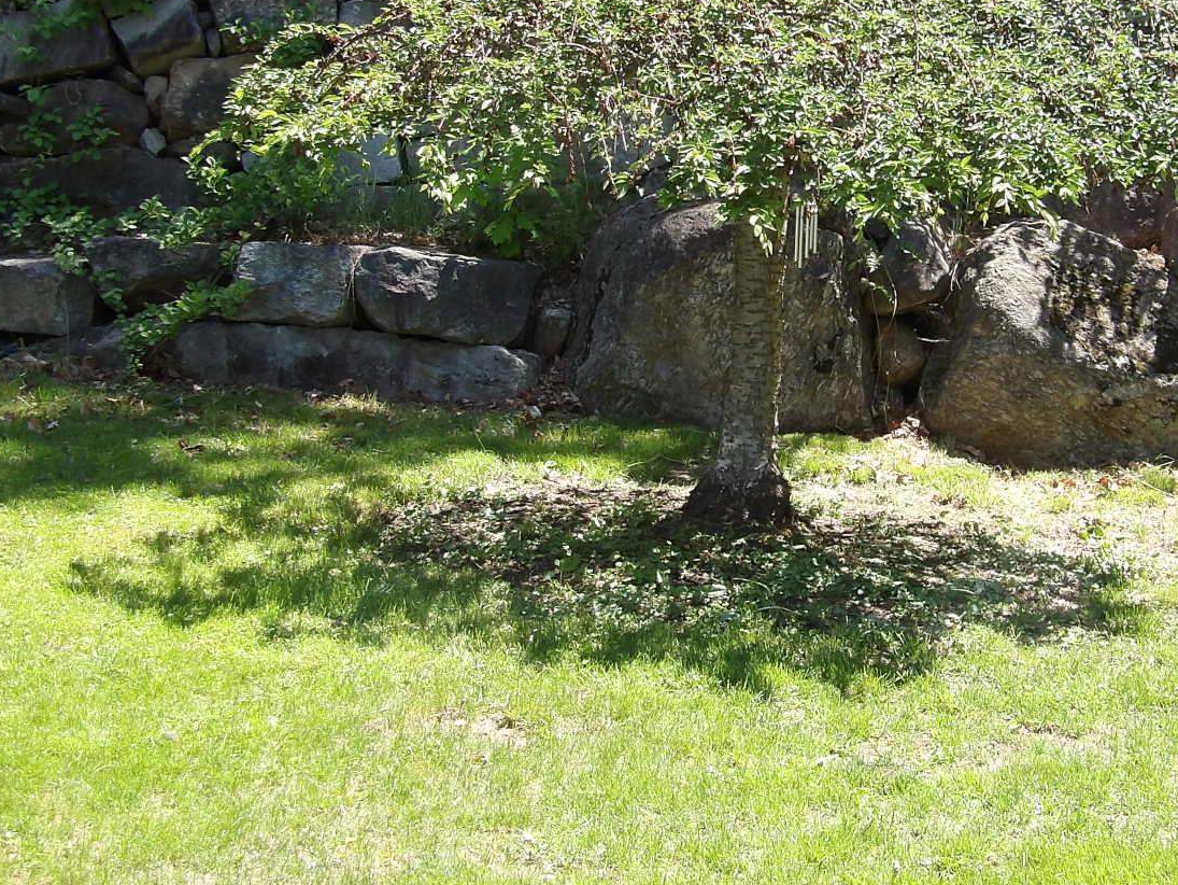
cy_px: 315
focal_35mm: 86
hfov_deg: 22.6
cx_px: 801
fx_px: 2928
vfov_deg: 17.1
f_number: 3.8
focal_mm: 8.2
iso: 100
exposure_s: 1/187
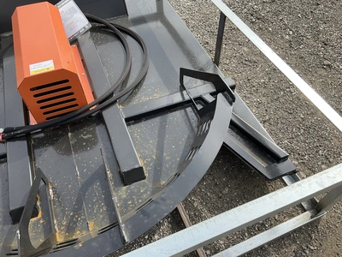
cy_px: 128
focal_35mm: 29
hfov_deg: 61.7
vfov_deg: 48.2
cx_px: 171
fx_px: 287
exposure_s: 1/650
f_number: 1.8
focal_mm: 3
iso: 25
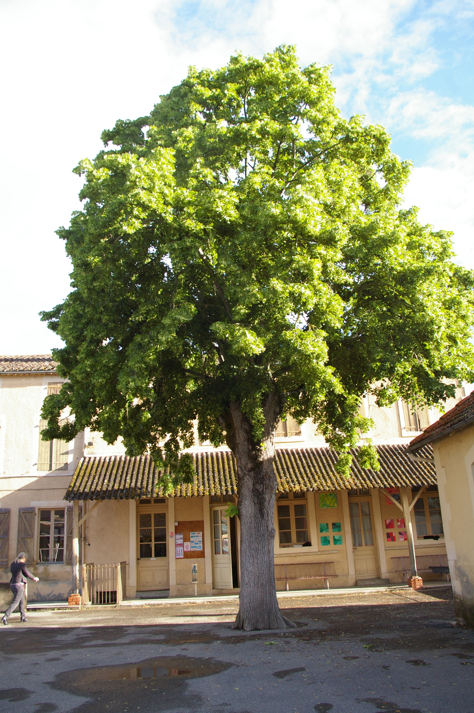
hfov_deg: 43.5
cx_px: 237
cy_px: 356
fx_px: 594
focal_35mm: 30
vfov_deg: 62.0
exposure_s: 1/180
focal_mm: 20
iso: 400
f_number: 8
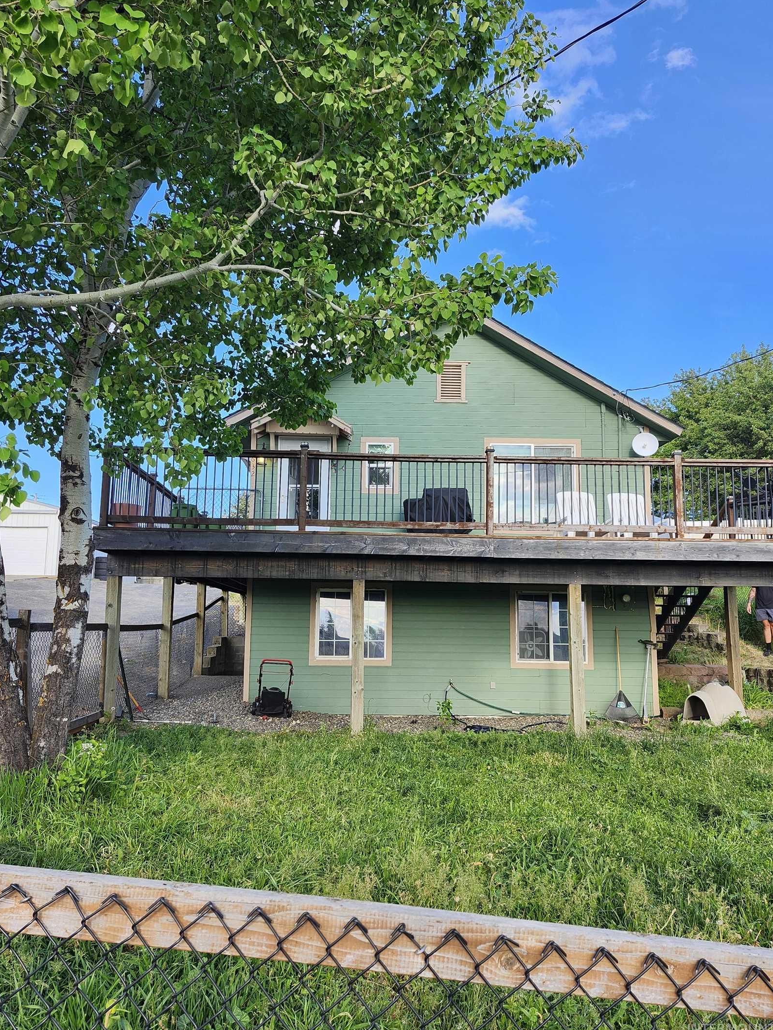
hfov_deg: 54.9
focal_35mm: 25
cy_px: 519
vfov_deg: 69.4
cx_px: 380
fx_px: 744
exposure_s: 1/360
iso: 25
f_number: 1.8
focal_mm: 5.54
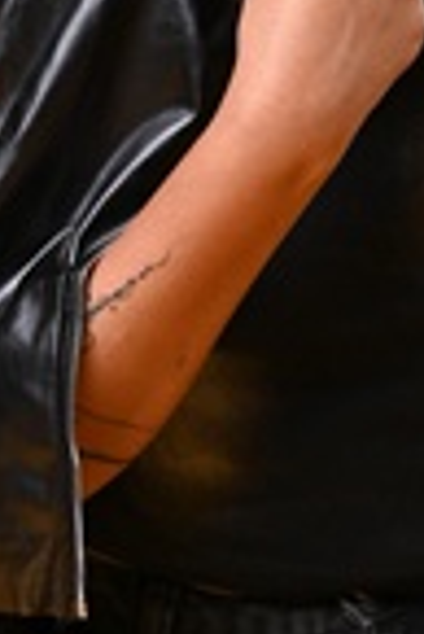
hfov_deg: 4.5
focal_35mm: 304
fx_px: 5357
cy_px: 260
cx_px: 774
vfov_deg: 6.8
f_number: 4
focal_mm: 49
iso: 100
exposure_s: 1/160
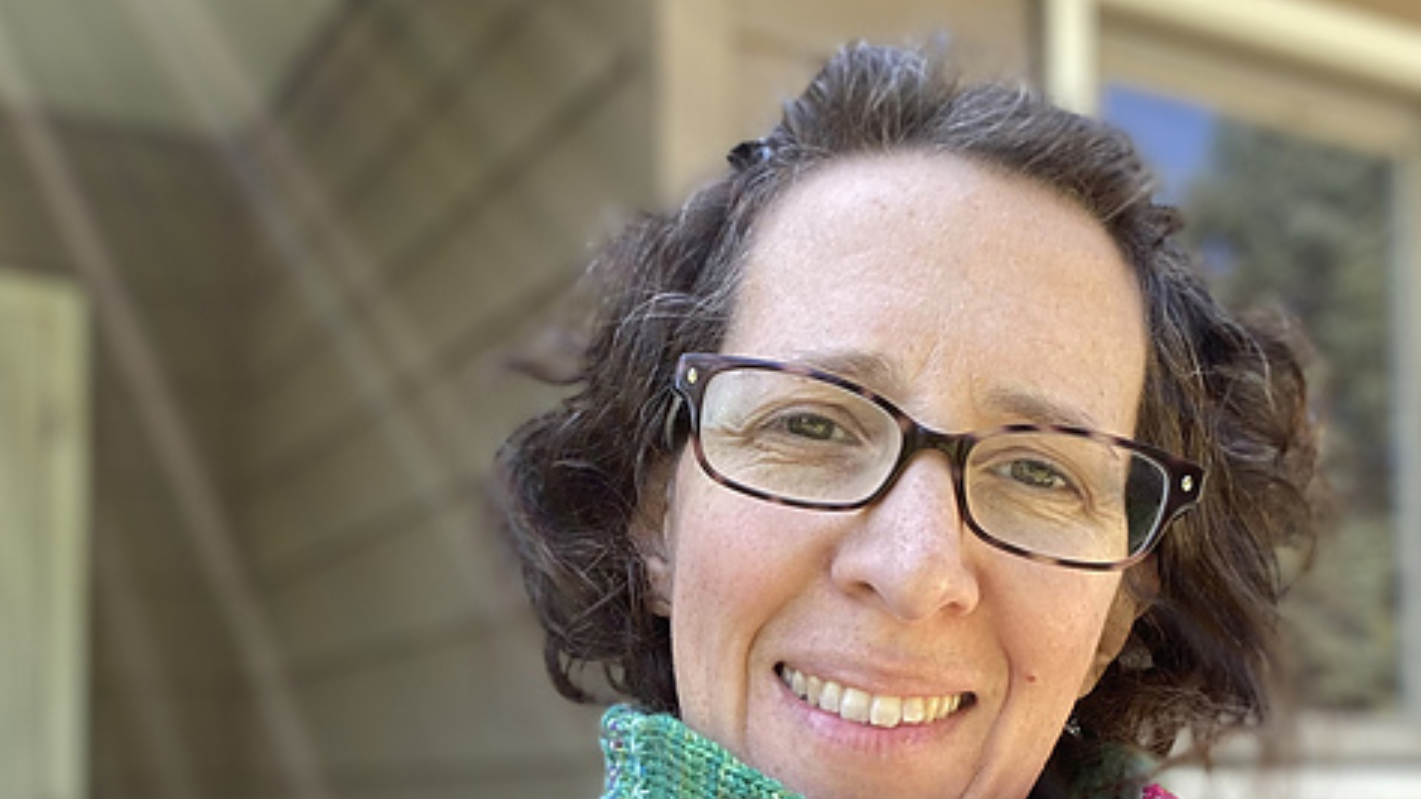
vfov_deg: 26.2
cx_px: 706
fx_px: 1658
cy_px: 712
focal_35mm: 44
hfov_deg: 46.4
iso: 25
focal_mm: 2.71
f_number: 2.2
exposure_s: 1/122
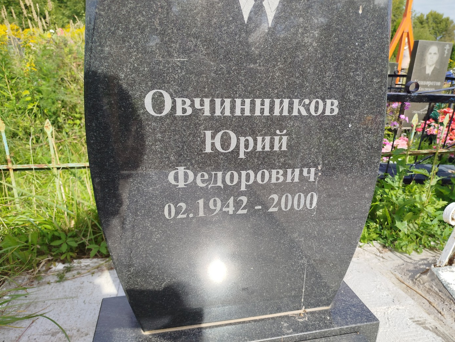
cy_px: 177
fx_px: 329
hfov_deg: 69.4
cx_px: 236
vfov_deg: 54.9
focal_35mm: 25
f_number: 1.7
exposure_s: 1/973
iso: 50
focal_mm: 5.31
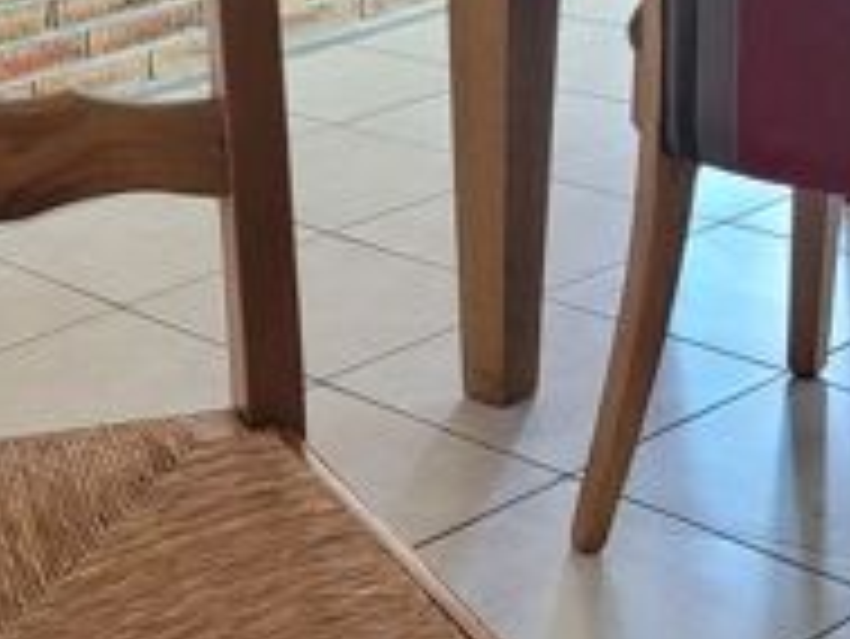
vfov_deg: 16.8
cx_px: 18
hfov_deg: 21.5
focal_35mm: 88
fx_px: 2162
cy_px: 441
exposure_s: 1/50
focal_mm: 5.4
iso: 320
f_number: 1.8
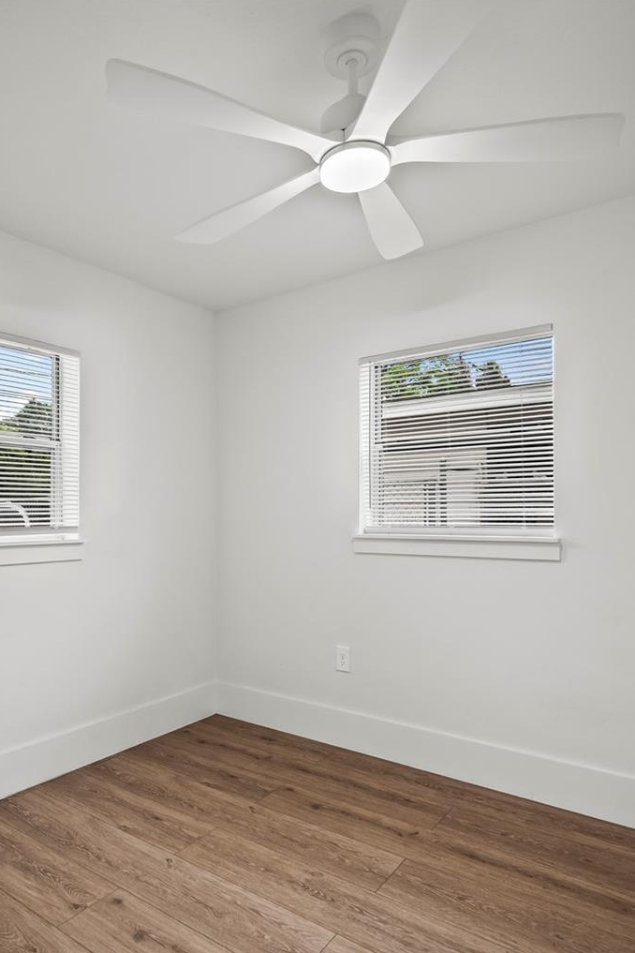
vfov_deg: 78.6
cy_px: 494
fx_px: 582
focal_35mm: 22
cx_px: 250
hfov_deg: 56.7
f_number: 8
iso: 400
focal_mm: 14
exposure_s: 1/2.5
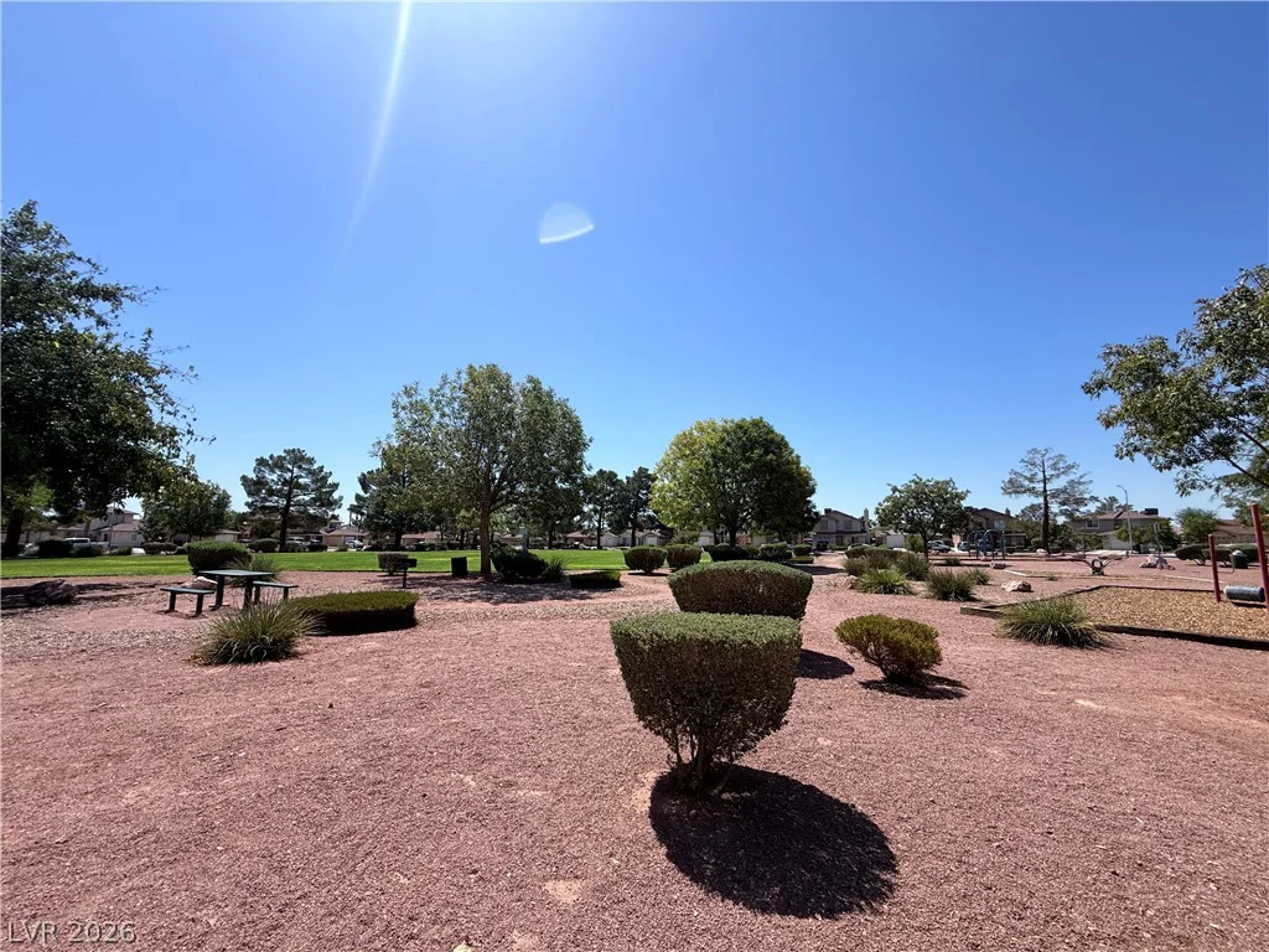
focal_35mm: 14
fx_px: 513
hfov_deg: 102.1
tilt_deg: +8.3
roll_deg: -0.2
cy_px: 476
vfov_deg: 85.7
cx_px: 634
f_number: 2.2
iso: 50
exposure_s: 1/2717
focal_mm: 2.22
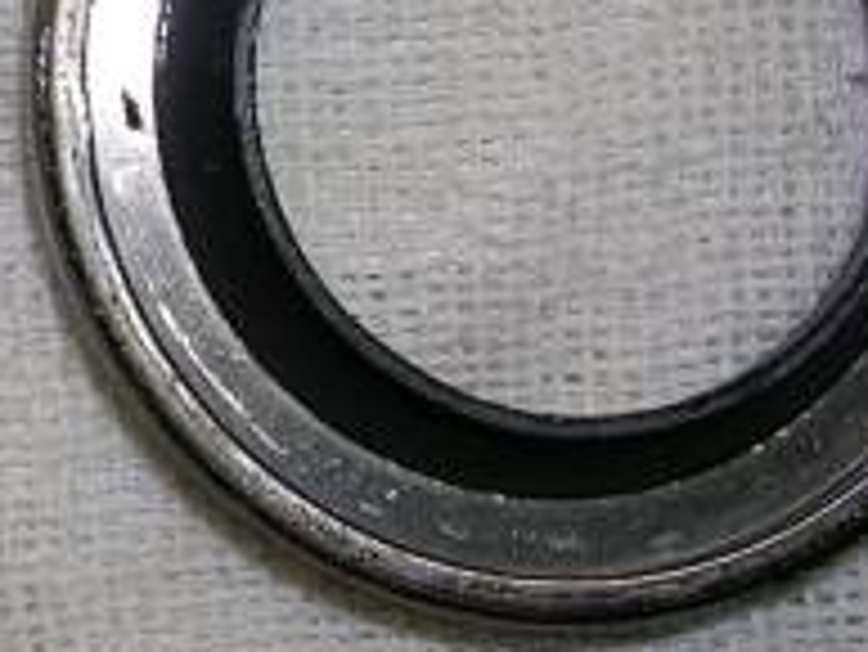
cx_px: -148
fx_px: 3161
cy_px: 207
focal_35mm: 126
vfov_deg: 11.8
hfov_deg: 15.1
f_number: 5.6
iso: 50
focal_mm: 5.8
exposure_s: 1/60.1
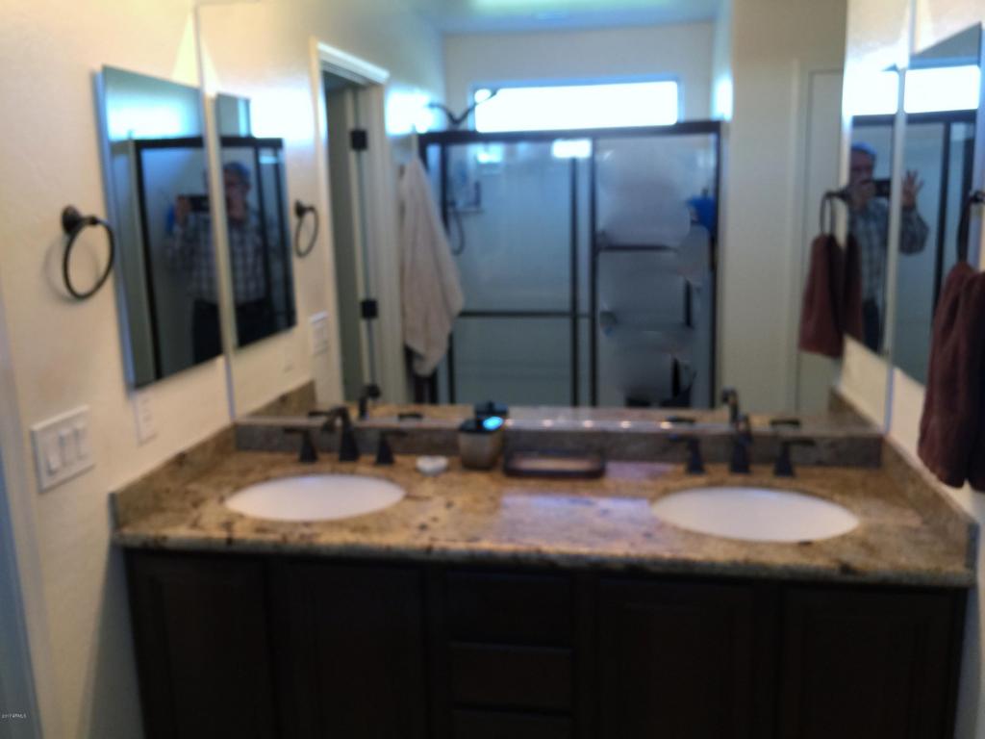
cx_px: 492
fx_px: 825
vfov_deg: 48.2
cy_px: 370
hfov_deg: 61.7
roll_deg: +2.5
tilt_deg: -9.5
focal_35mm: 29
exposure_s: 1/30
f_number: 2.2
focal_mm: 4.15
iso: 50
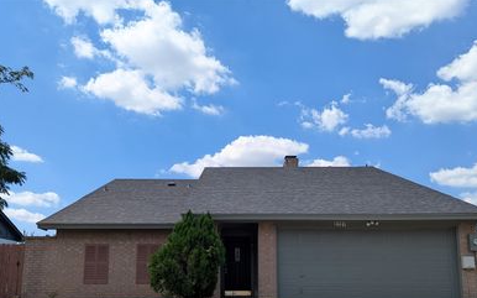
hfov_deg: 58.1
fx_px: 429
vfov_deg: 37.2
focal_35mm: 33
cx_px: 226
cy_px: 229
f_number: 1.85
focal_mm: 6.81
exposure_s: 1/1795
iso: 38
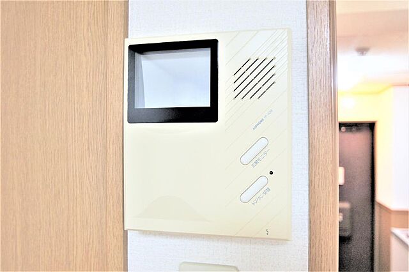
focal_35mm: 27
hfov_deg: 67.4
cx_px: 204
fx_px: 307
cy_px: 136
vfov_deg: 47.9
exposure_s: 1/30
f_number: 4.5
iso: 400
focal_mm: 18
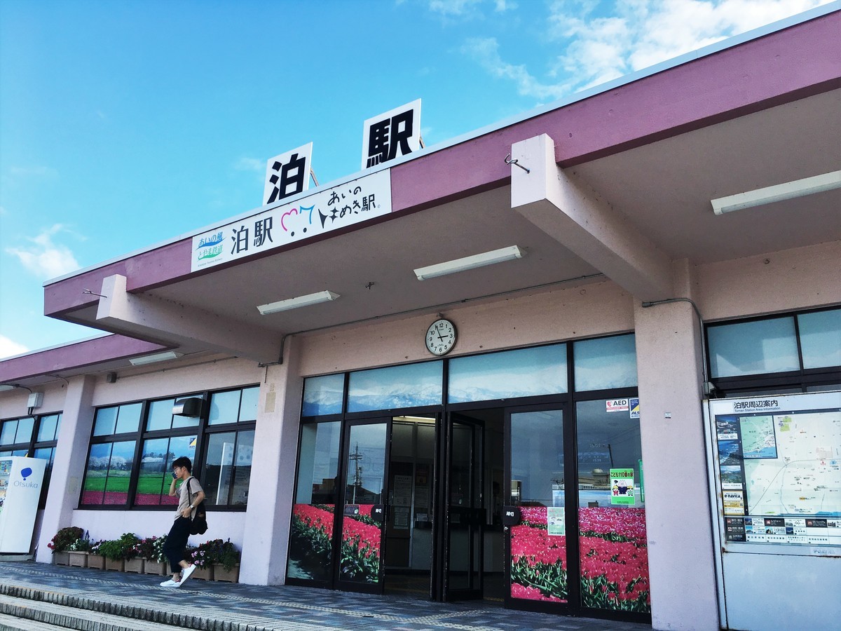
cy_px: 316
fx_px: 705
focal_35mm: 29
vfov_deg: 48.2
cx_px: 420
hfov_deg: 61.7
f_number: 2.2
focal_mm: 4.15
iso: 25
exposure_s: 1/754
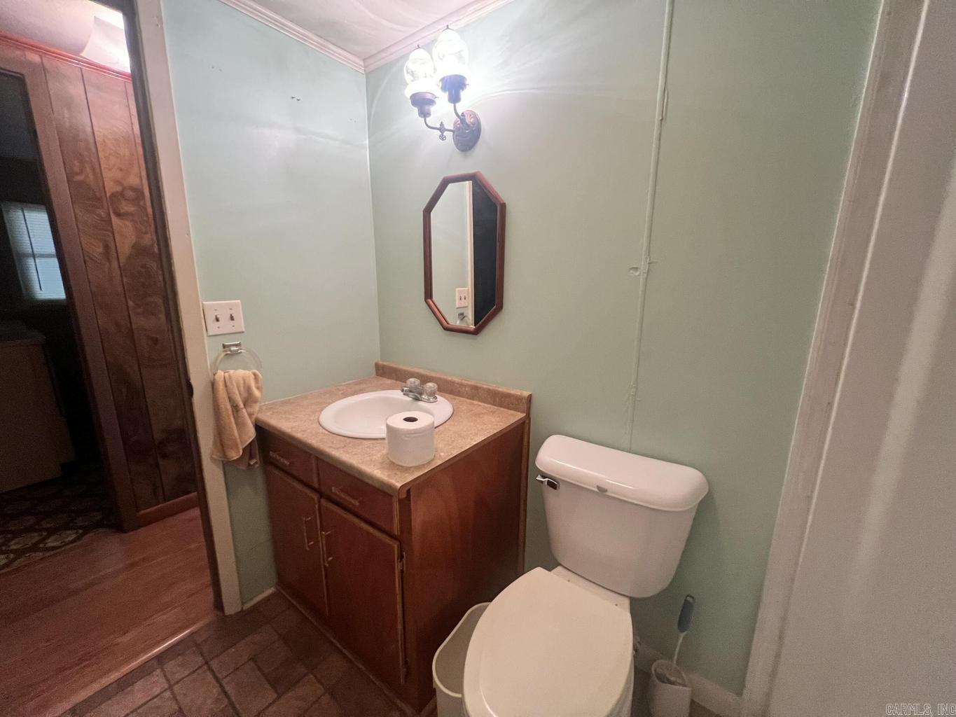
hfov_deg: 106.2
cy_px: 358
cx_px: 478
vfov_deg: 89.9
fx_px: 359
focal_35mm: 13
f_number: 1.8
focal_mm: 1.57
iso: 500
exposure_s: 1/60
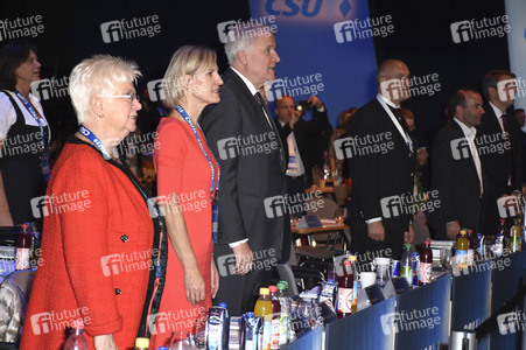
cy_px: 175
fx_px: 1643
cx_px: 263
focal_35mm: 112
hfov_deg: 18.2
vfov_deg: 12.2
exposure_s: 1/100
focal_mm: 75
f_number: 5
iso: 640
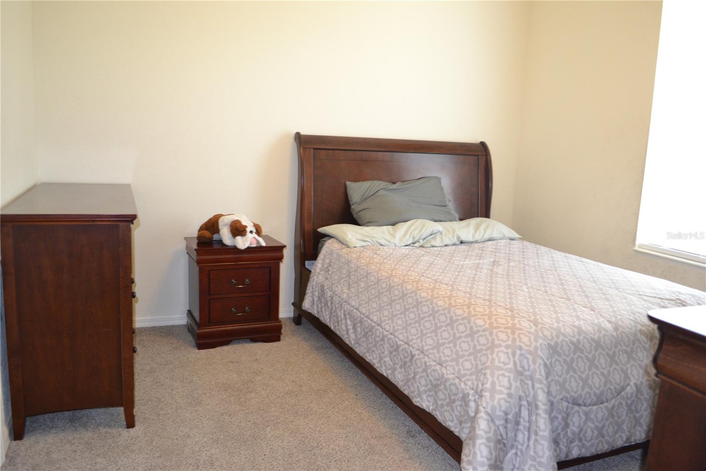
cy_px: 236
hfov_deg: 67.4
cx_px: 353
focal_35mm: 27
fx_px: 529
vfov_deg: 47.9
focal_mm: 18
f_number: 3.5
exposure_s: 1/60
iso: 900
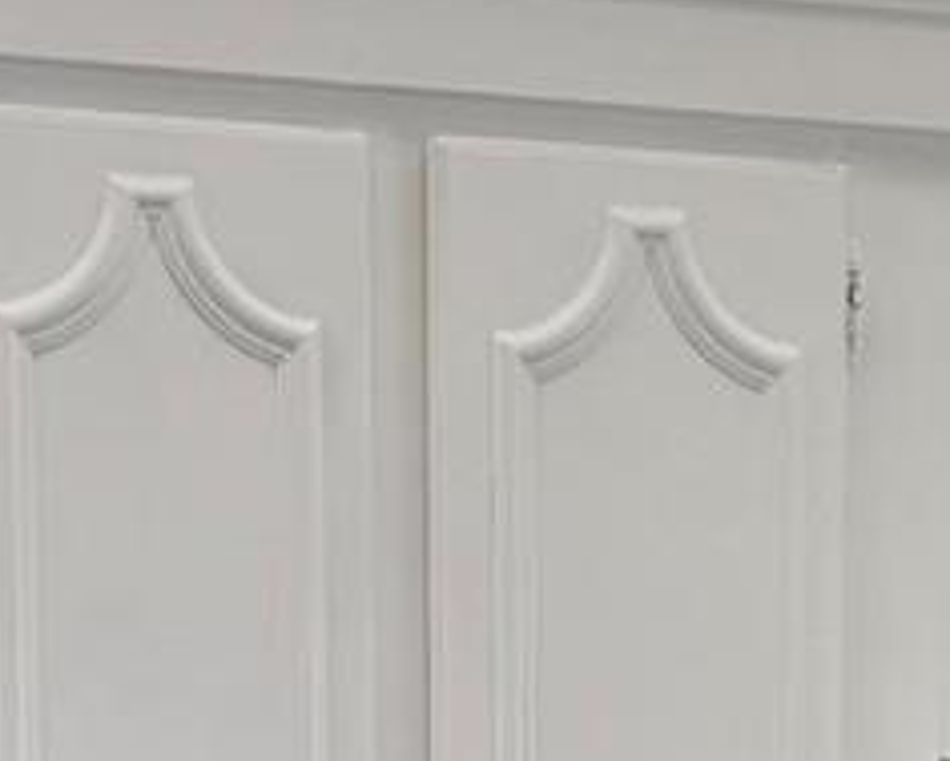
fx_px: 4275
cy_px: 2070
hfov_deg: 12.7
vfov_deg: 8.8
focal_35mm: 152
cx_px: 322
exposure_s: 1/120
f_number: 1.7
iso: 125
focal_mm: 6.3
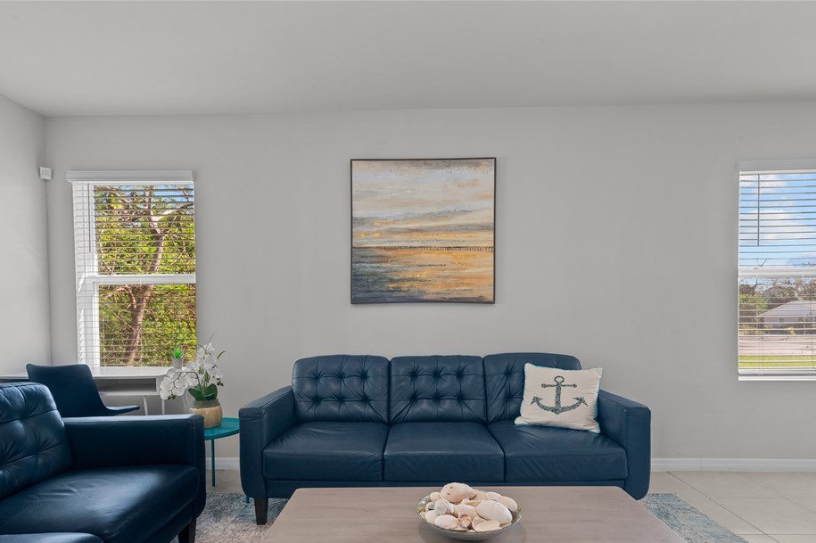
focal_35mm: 19
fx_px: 430
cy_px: 321
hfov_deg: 86.9
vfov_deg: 64.0
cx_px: 412
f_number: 10
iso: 320
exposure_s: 1/5
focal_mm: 16
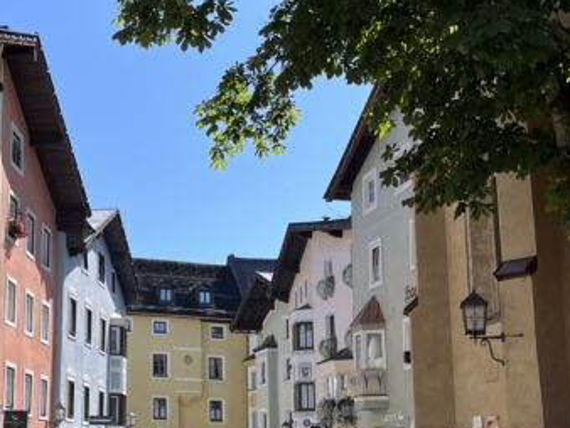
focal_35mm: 59
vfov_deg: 24.8
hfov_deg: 31.7
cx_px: 106
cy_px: 263
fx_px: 972
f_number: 1.6
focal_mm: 5.1
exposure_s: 1/2967
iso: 50
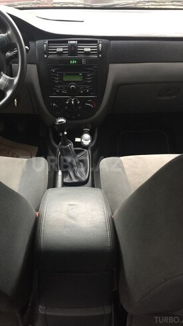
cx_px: 71
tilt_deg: -31.8
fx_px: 277
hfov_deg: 36.4
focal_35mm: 32
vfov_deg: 61.0
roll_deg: +2.8
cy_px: 164
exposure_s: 1/33
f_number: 2.2
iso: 160
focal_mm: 4.15
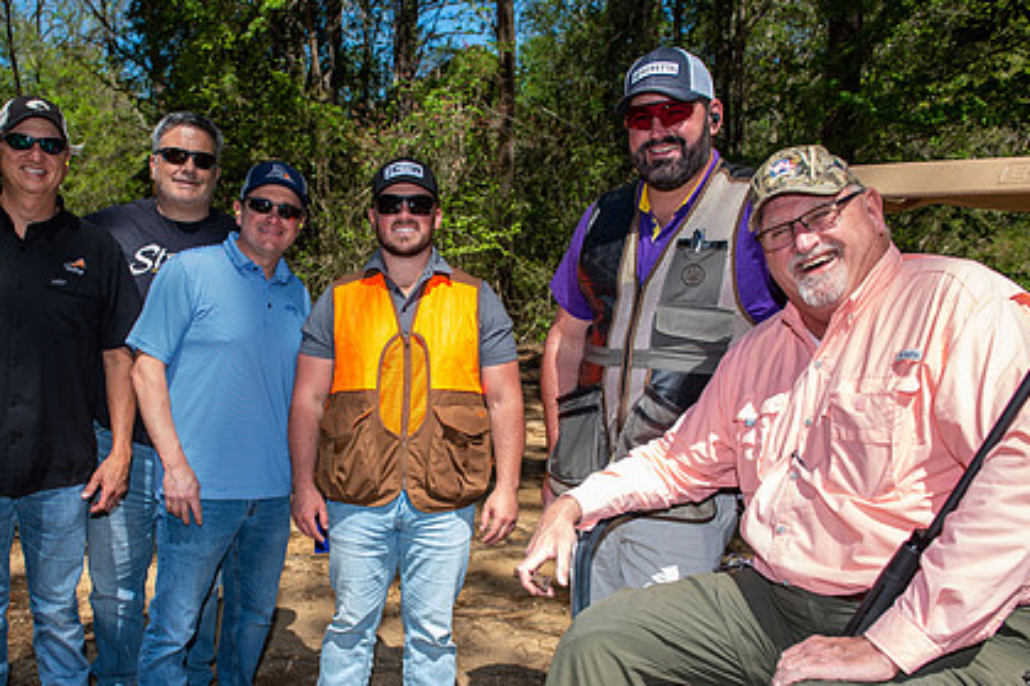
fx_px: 1030
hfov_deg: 52.7
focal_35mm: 36
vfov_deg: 36.6
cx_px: 403
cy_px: 430
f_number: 5.6
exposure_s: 1/250
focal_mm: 26
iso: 50
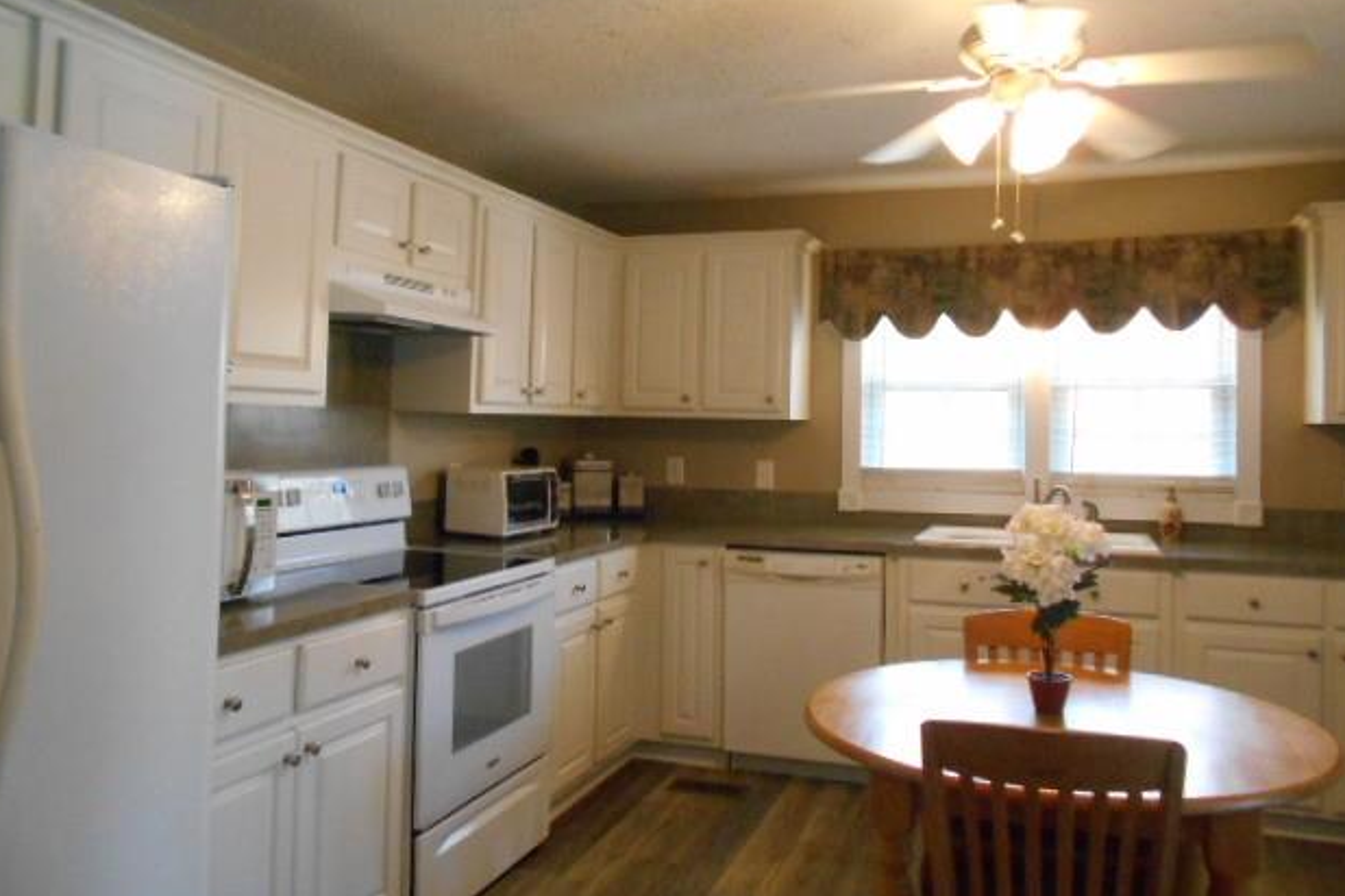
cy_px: 394
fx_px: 1046
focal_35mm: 28
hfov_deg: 65.5
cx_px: 677
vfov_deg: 46.3
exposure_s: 1/50
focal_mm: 4.6
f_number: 3.2
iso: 800
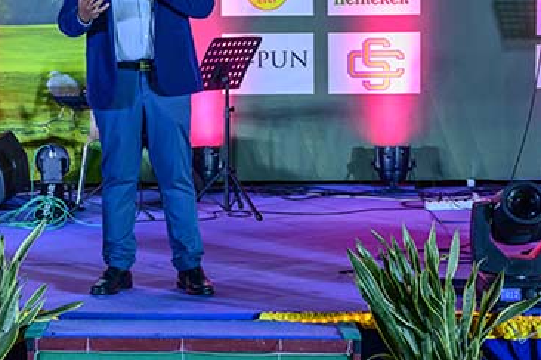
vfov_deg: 13.0
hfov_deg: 19.4
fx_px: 1578
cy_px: 106
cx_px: 182
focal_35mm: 105
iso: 2800
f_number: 3.5
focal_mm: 40
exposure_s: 1/250
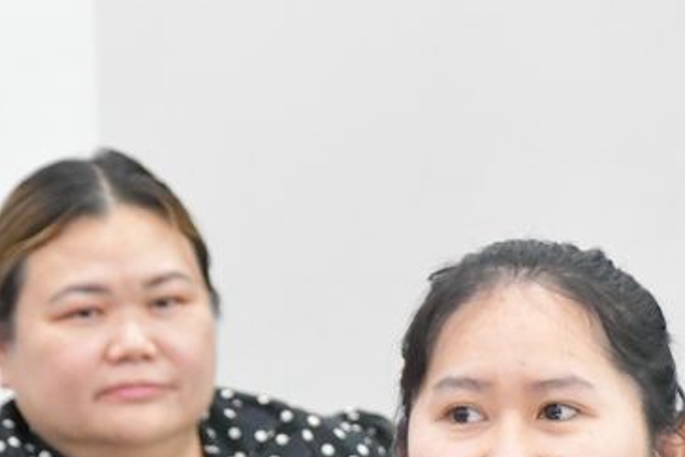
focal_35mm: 422
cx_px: 570
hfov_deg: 4.9
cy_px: 625
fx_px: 8032
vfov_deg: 3.3
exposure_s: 1/125
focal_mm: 100
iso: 10000
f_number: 5.6
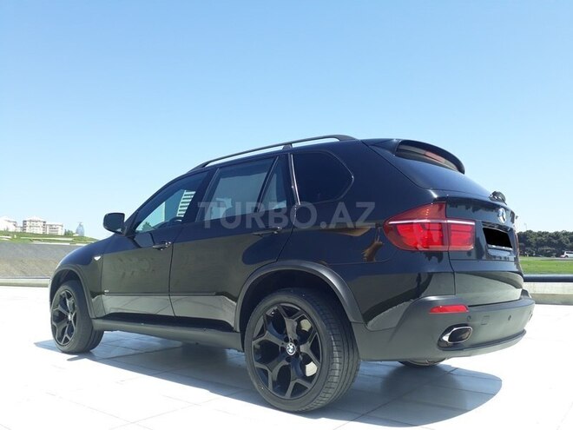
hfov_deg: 65.3
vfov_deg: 51.4
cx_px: 286
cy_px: 215
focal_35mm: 27
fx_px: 447
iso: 40
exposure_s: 1/730
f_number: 1.9
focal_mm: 3.6
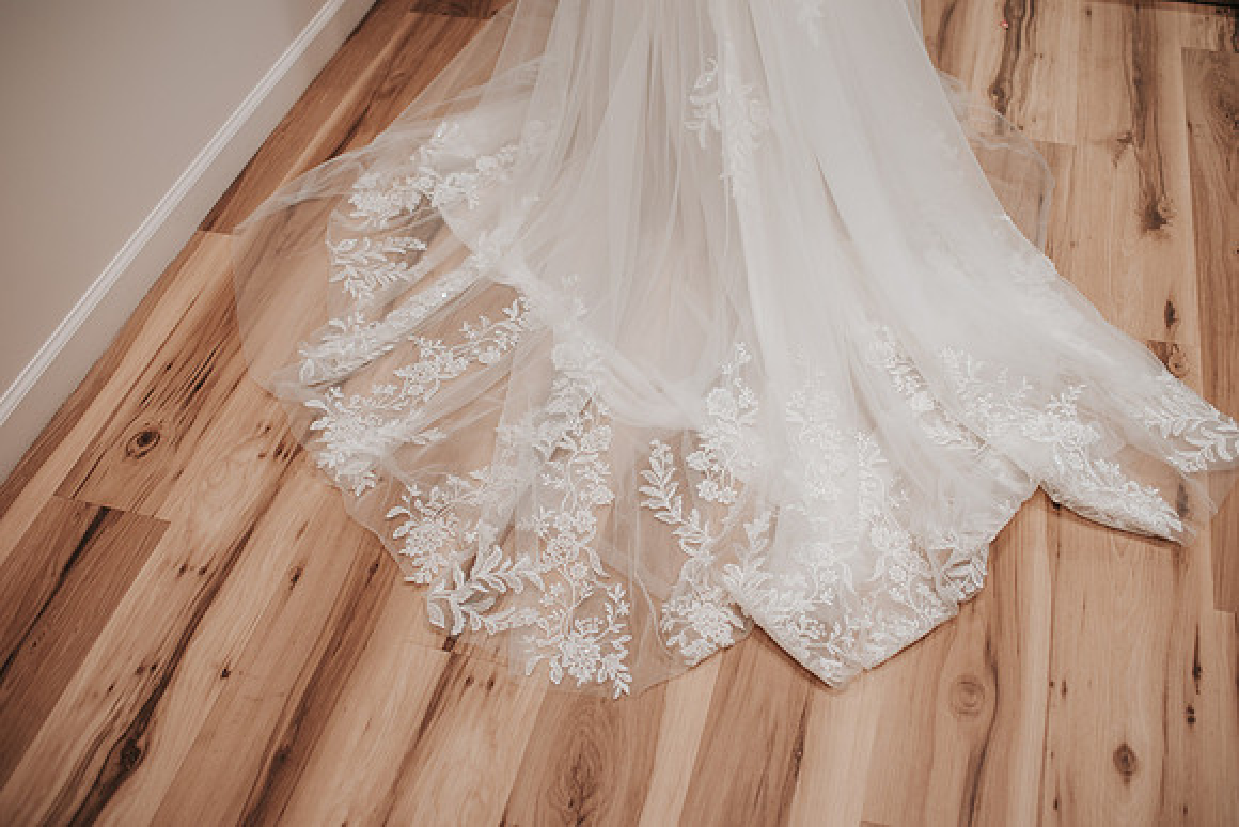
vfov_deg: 37.9
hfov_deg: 54.4
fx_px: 1205
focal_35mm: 35
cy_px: 414
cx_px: 620
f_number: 2.8
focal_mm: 35
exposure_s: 1/125
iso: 100
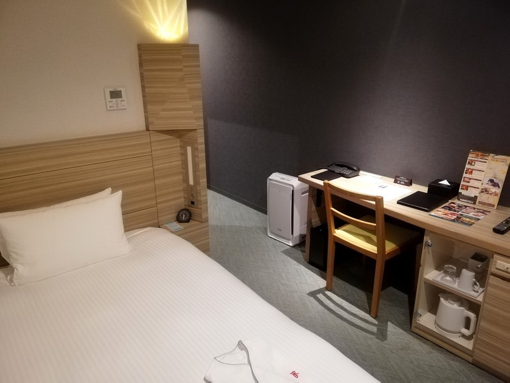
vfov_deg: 53.1
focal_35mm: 26
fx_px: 383
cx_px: 255
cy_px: 192
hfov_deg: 67.3
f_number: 2.2
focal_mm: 3.81
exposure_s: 1/20
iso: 640
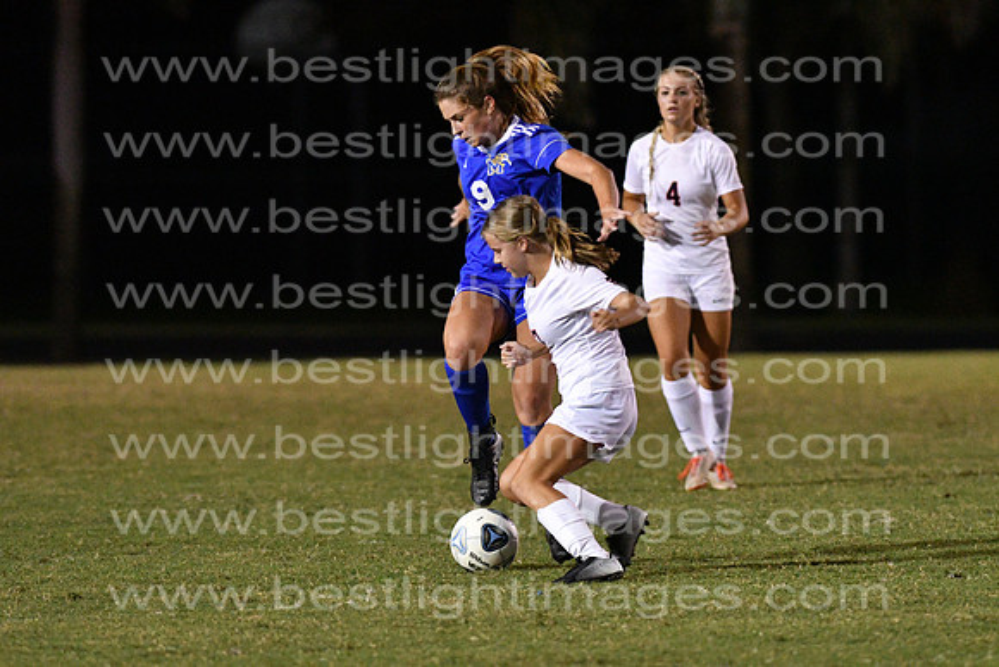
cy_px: 334
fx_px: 12490
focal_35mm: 450
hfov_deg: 4.6
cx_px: 500
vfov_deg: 3.1
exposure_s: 1/640
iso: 10000
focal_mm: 300
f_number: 3.5
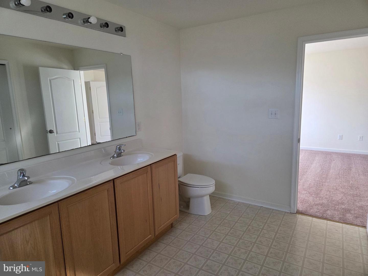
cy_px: 138
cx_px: 184
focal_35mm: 23
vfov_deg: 58.9
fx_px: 245
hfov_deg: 73.9
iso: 200
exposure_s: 1/180
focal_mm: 5.4
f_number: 1.8
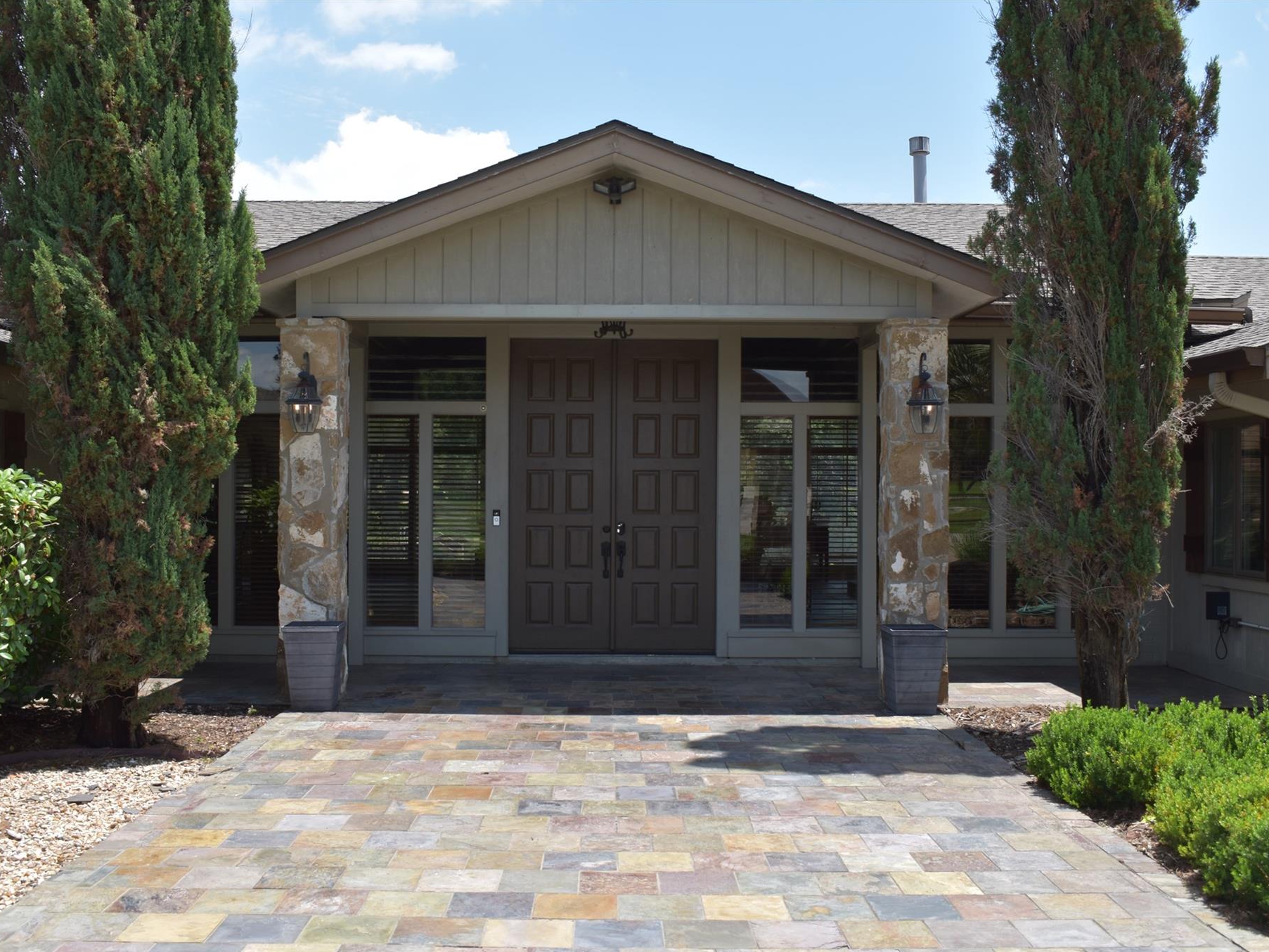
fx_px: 1320
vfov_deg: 39.7
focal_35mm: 36
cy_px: 478
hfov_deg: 51.3
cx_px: 611
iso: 100
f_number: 8
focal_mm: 22
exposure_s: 1/200
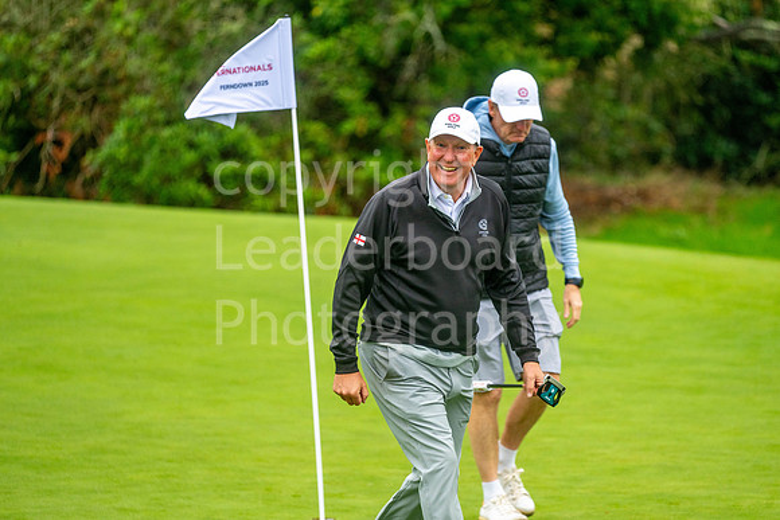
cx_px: 390
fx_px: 6501
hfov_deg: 6.9
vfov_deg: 4.6
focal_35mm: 300
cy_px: 260
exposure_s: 1/1600
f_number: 4
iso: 800
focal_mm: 300
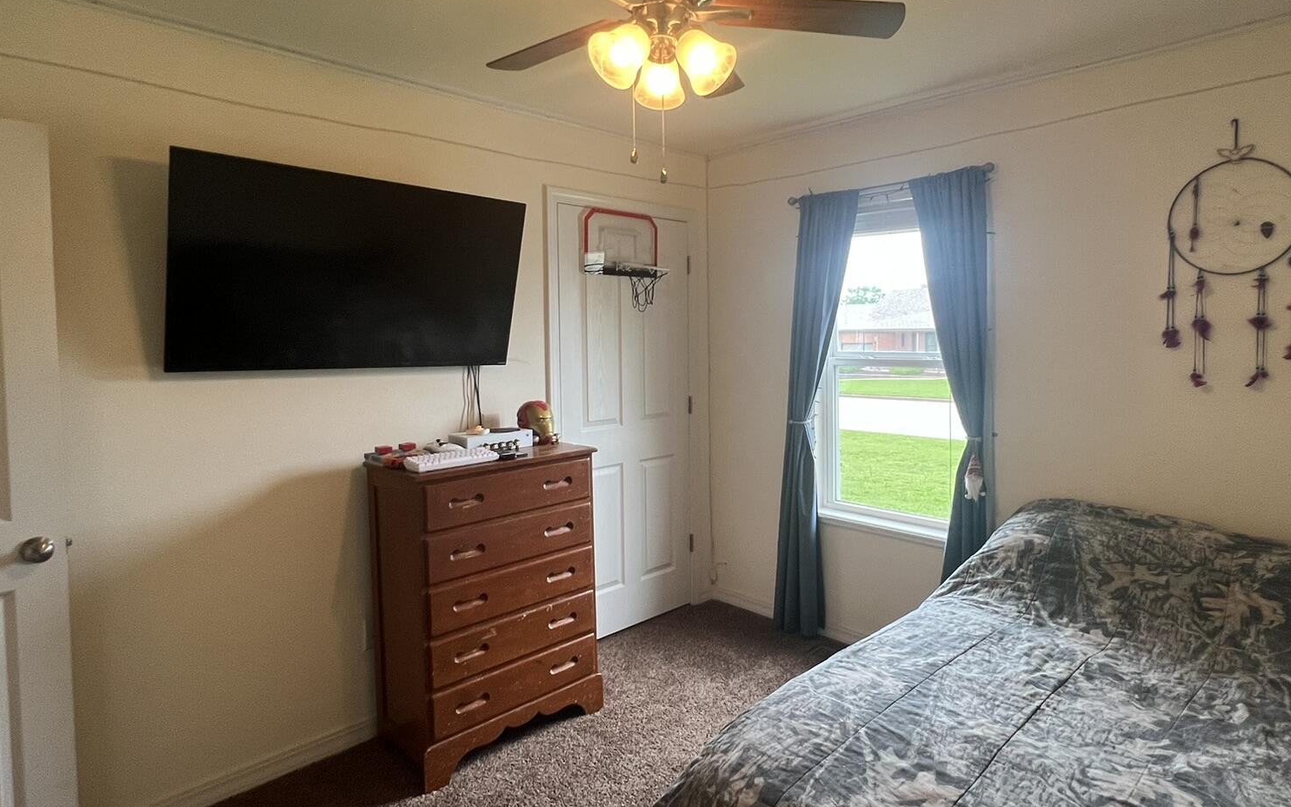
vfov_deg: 62.1
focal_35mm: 19
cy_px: 366
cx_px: 712
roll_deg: +0.4
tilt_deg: -3.2
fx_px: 668
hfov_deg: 87.7
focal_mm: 1.57
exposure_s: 1/120
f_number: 1.8
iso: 200
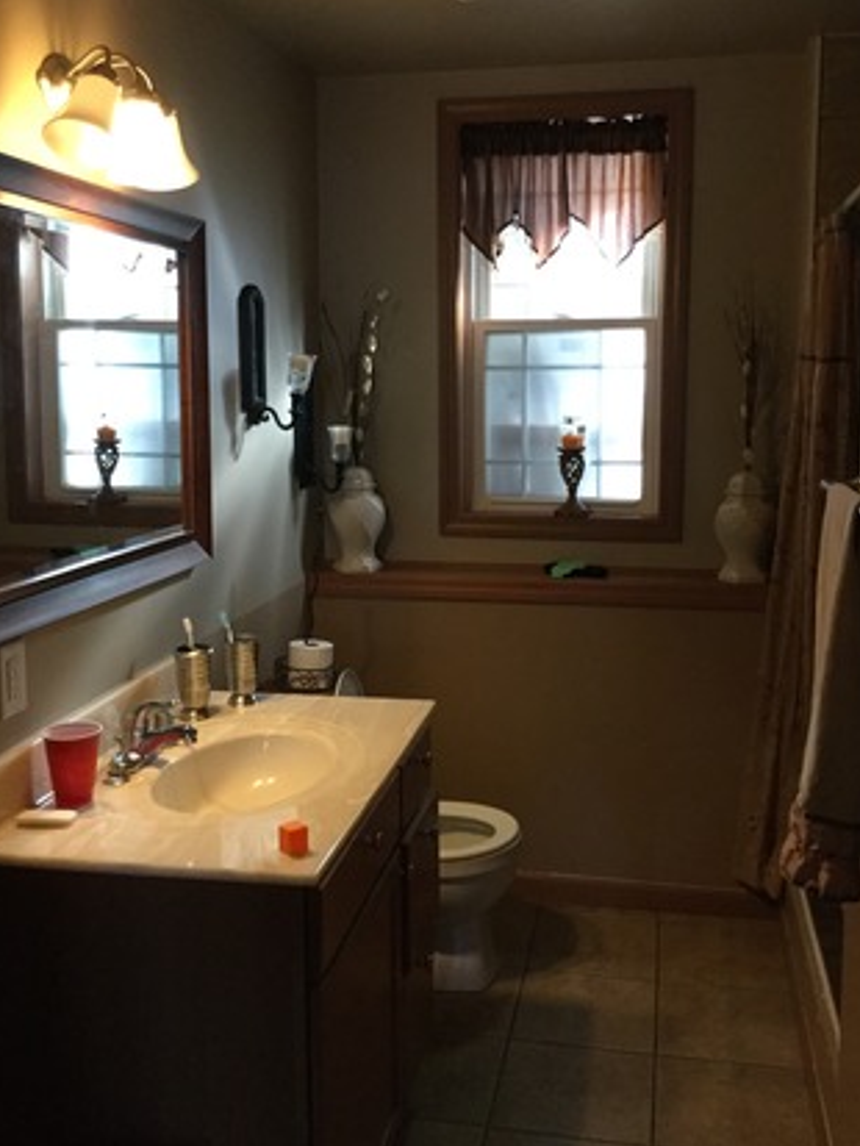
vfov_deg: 51.3
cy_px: 524
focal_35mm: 36
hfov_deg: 39.7
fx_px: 1192
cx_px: 436
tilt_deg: -7.9
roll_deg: +0.4
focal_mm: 3.3
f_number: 2.4
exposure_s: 1/20
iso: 200
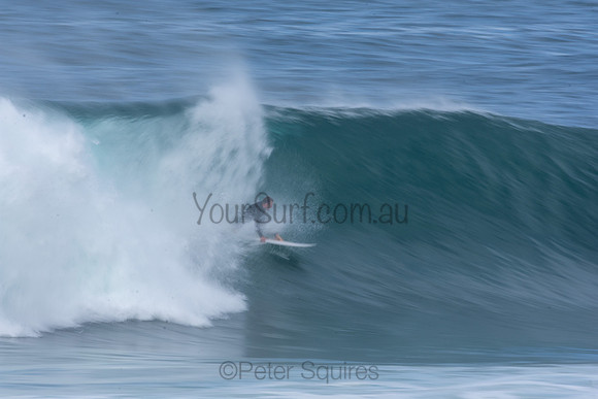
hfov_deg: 2.7
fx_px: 12461
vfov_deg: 1.8
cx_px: 299
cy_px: 200
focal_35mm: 750
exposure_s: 1/25
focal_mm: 500
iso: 100
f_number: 25
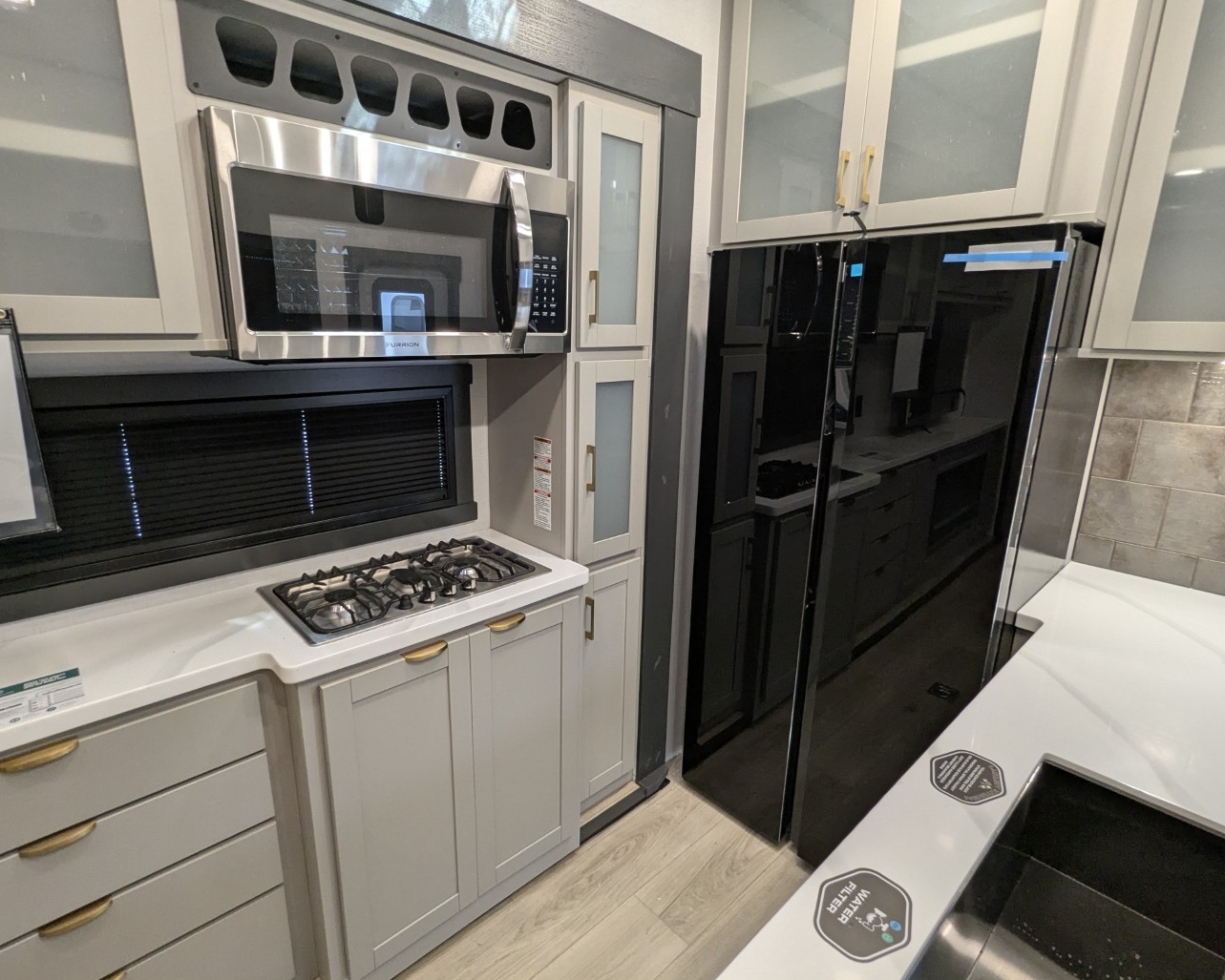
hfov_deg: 89.6
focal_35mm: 17
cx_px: 595
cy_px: 485
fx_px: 616
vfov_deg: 77.0
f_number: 2.2
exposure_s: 1/43.7
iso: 179
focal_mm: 2.35
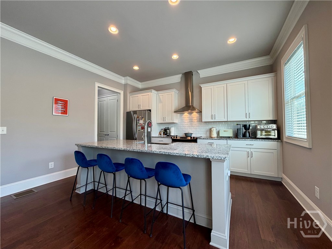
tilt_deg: +1.6
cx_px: 166
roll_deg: +0.0
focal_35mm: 14
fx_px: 134
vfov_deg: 85.7
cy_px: 124
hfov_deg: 102.1
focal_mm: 2.22
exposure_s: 1/120
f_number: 2.2
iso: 160
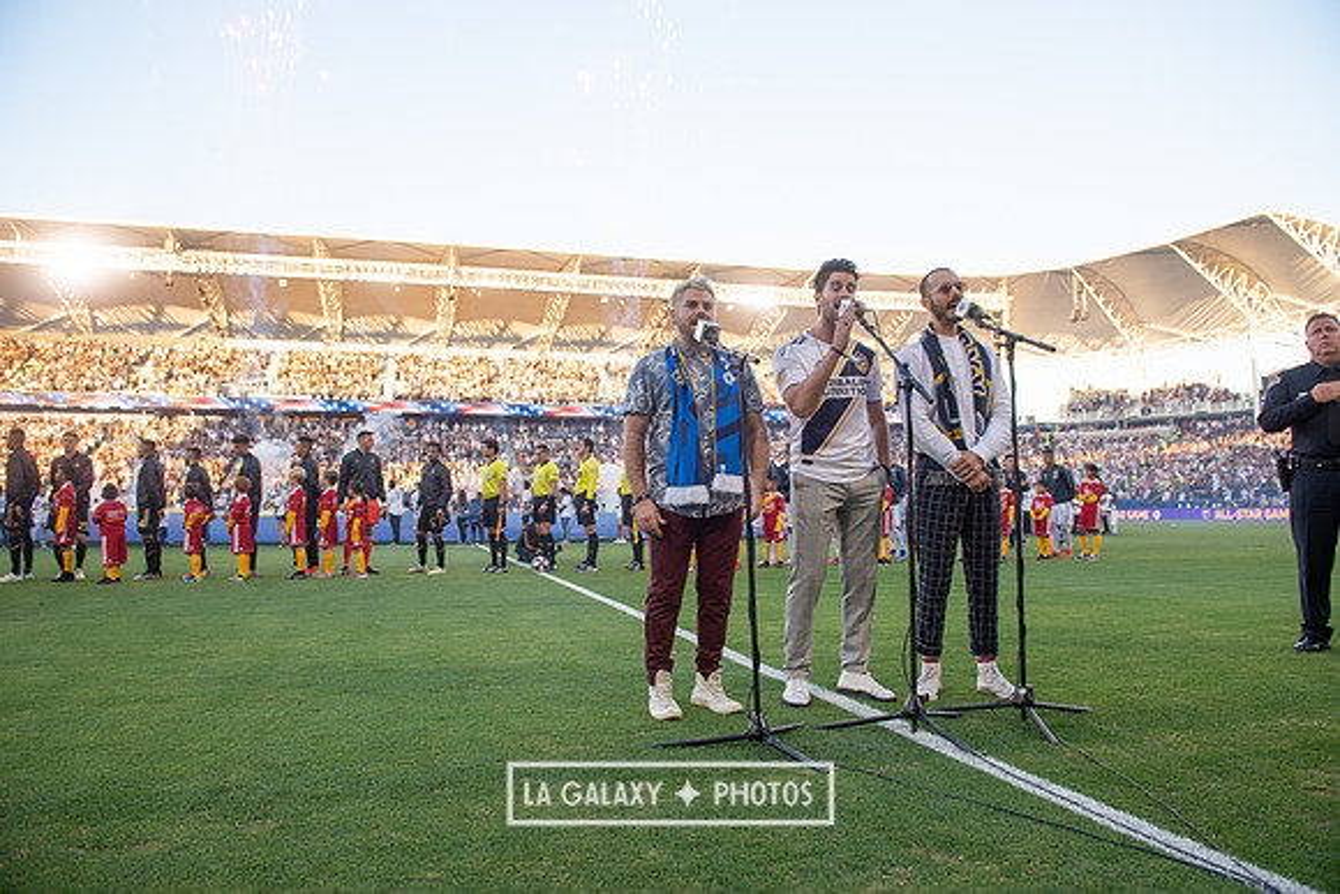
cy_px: 447
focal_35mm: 24
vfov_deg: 53.2
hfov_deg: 73.7
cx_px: 670
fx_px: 894
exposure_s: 1/250
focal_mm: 24
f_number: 4.5
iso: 160
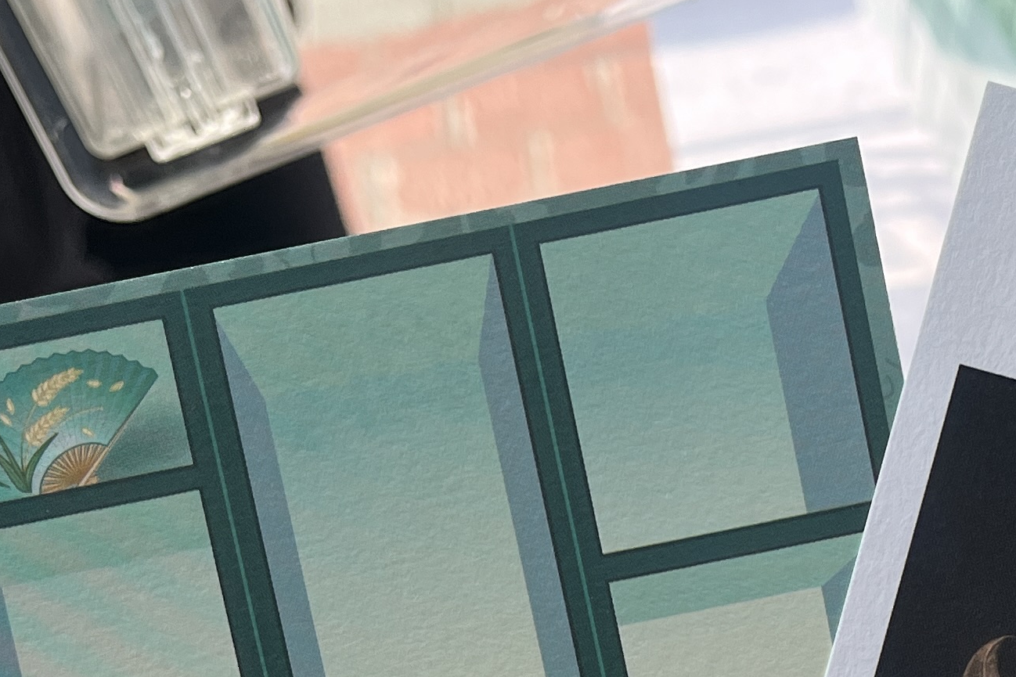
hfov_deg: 23.8
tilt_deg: -43.0
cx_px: 817
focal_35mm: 84
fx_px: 2370
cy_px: 966
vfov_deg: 15.2
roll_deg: +6.1
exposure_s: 1/959
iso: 50
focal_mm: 5.1
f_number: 1.6
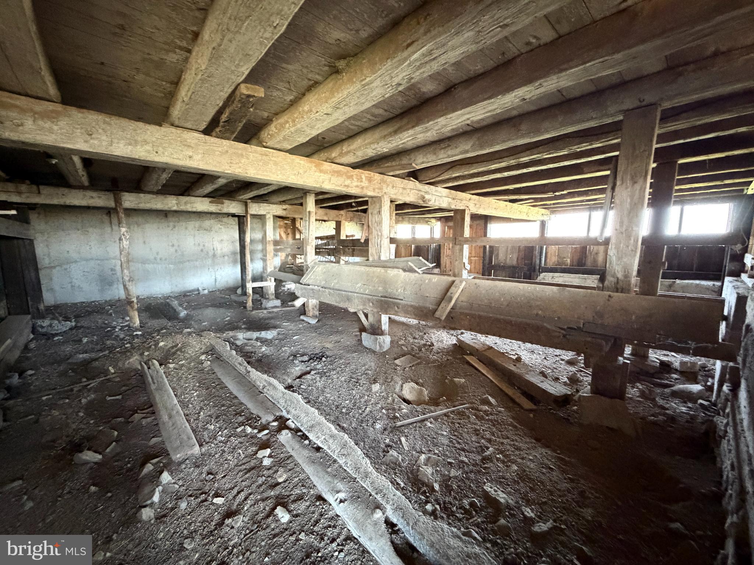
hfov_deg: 102.1
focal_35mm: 14
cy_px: 282
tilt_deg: -4.9
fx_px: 305
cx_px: 377
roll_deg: +0.5
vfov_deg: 85.7
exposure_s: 1/56
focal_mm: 2.22
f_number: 2.2
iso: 1250
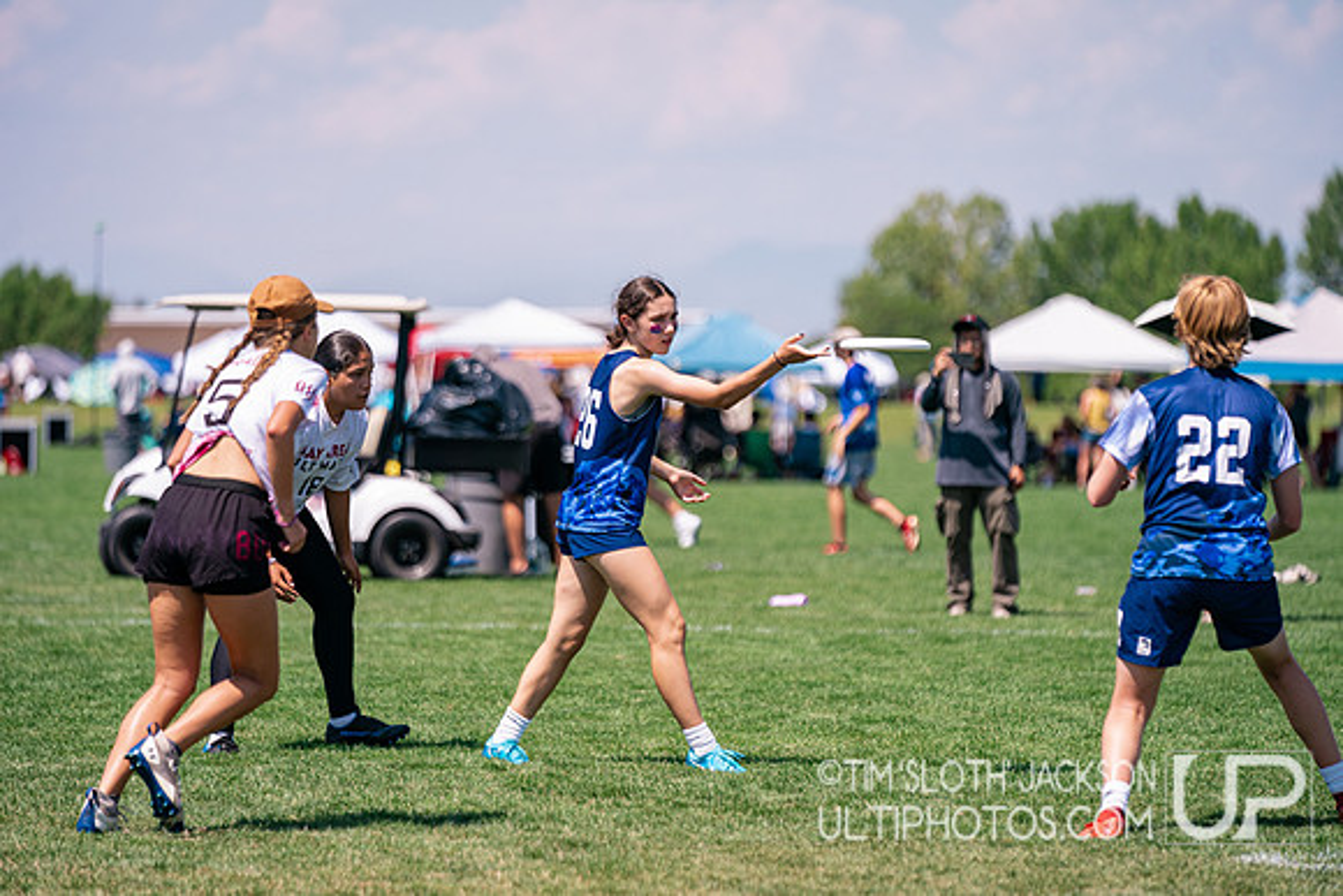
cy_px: 448
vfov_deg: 6.9
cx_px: 672
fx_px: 7463
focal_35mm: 200
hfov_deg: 10.3
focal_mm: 200
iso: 320
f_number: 3.2
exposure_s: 1/5000
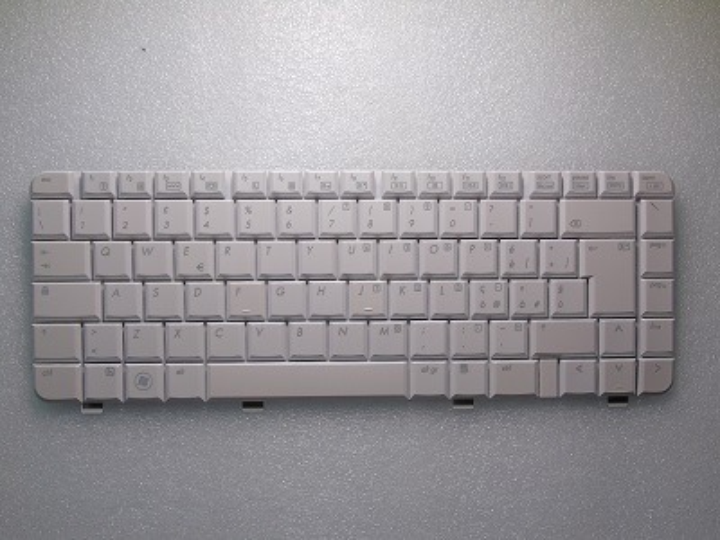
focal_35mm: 34
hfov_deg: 54.0
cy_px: 270
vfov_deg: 41.8
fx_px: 707
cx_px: 360
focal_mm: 6.1
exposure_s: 1/20
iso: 100
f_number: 5.6
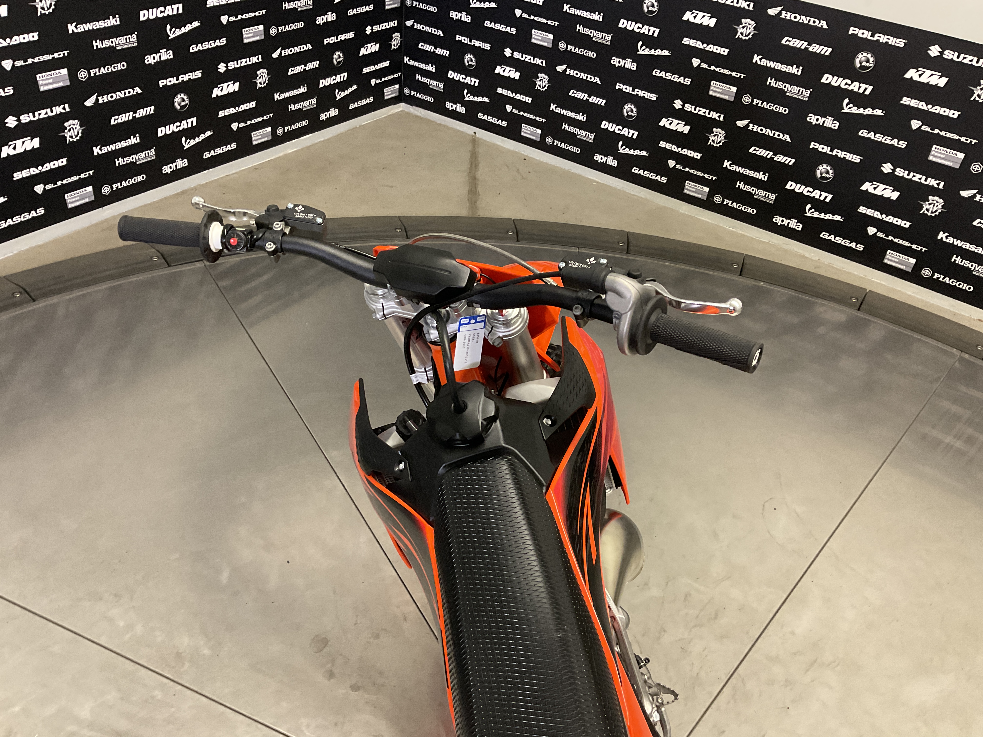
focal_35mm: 29
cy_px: 368
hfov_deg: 61.7
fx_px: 824
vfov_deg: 48.2
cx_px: 492
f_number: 1.8
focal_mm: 3
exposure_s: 1/40
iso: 250
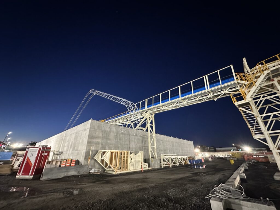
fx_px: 113
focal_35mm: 14
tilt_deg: +24.1
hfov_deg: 102.1
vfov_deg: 85.7
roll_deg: +1.1
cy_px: 105
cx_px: 140
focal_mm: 2.22
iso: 1000
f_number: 2.2
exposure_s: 1/30
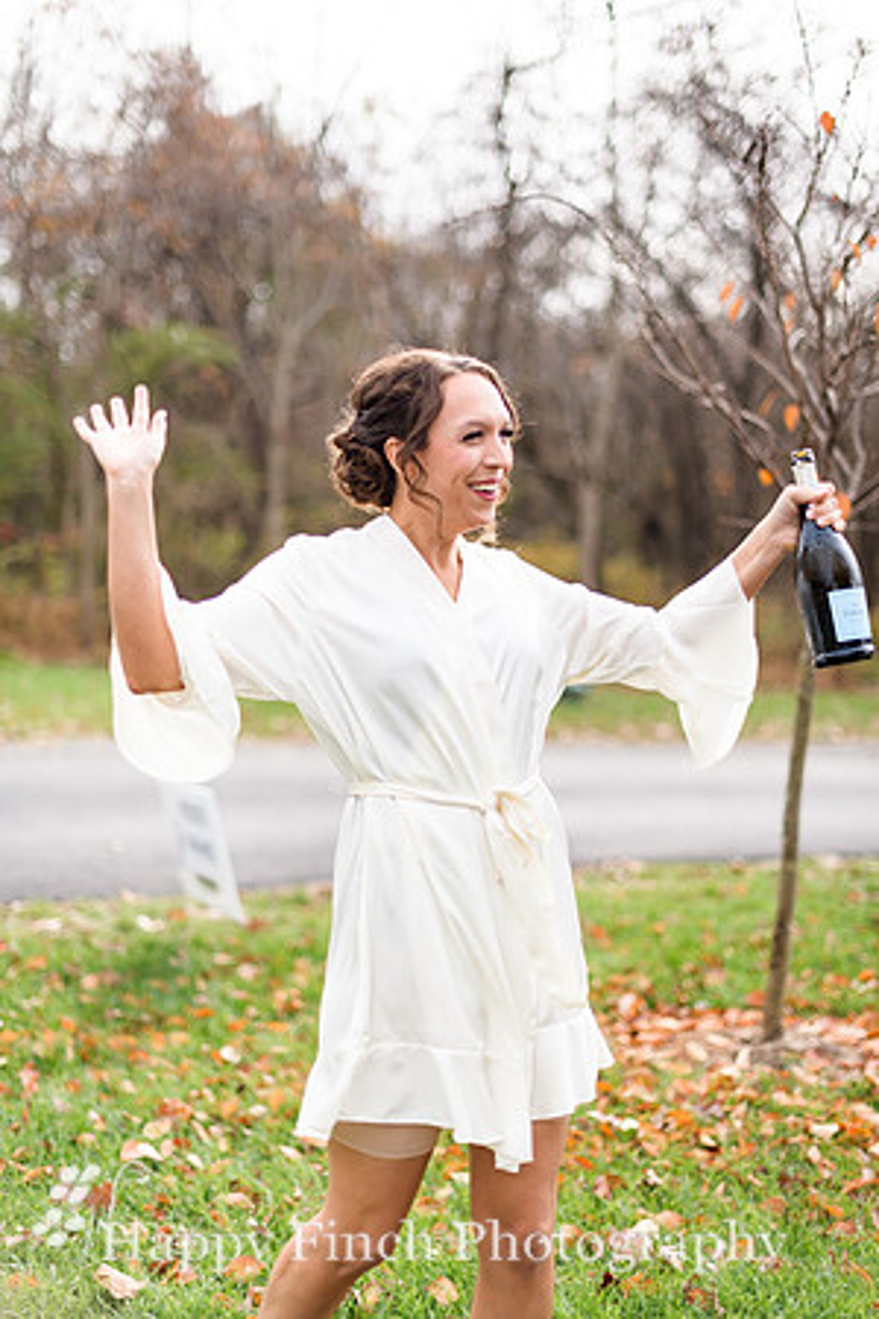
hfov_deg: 27.0
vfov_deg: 39.6
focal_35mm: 50
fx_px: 1831
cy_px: 660
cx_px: 440
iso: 400
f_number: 1.8
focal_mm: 50
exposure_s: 1/2500
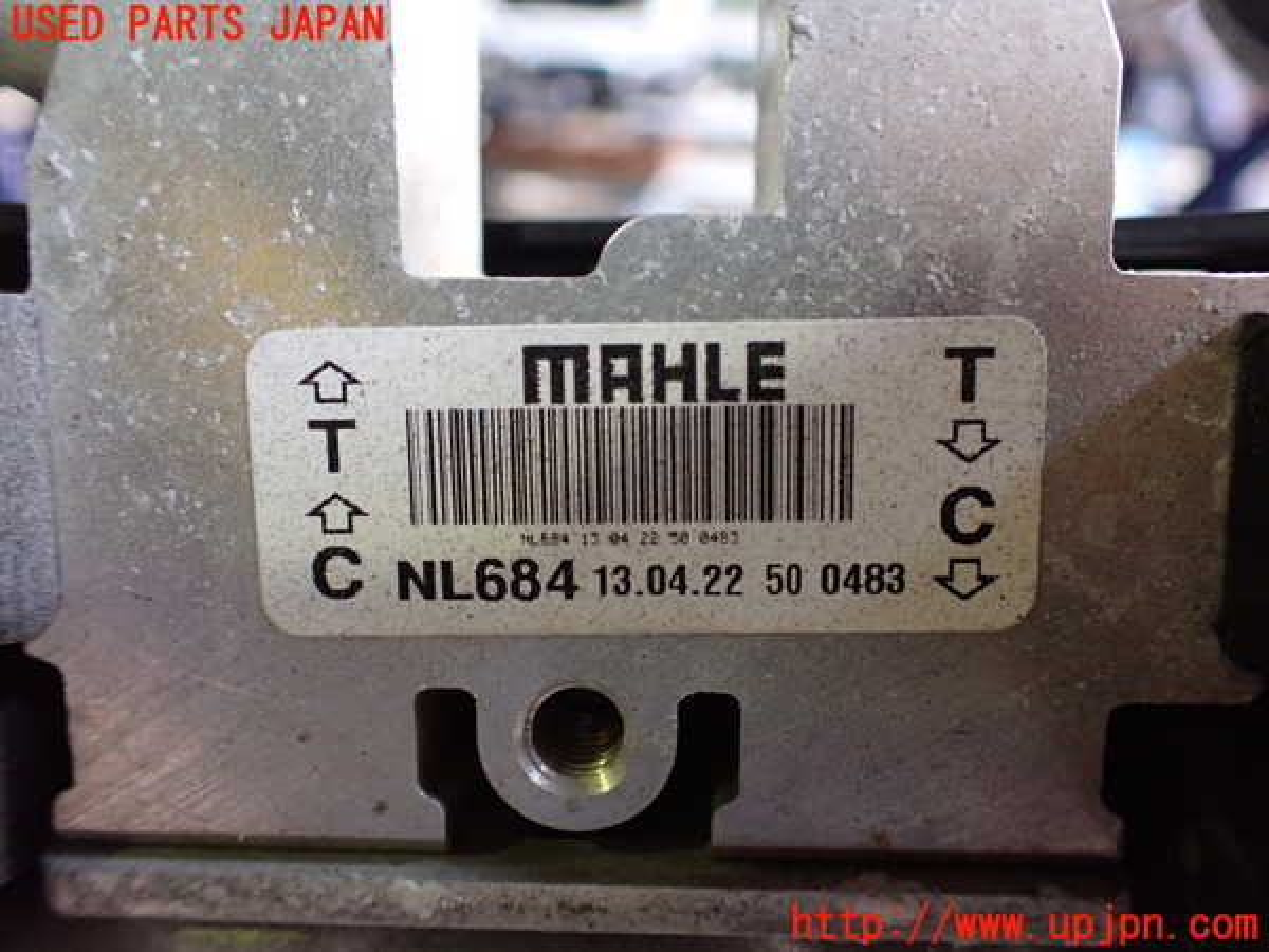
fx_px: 1100
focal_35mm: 30
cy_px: 476
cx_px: 634
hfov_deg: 60.0
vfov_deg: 46.8
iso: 800
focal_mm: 5.4
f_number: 2.3
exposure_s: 1/125
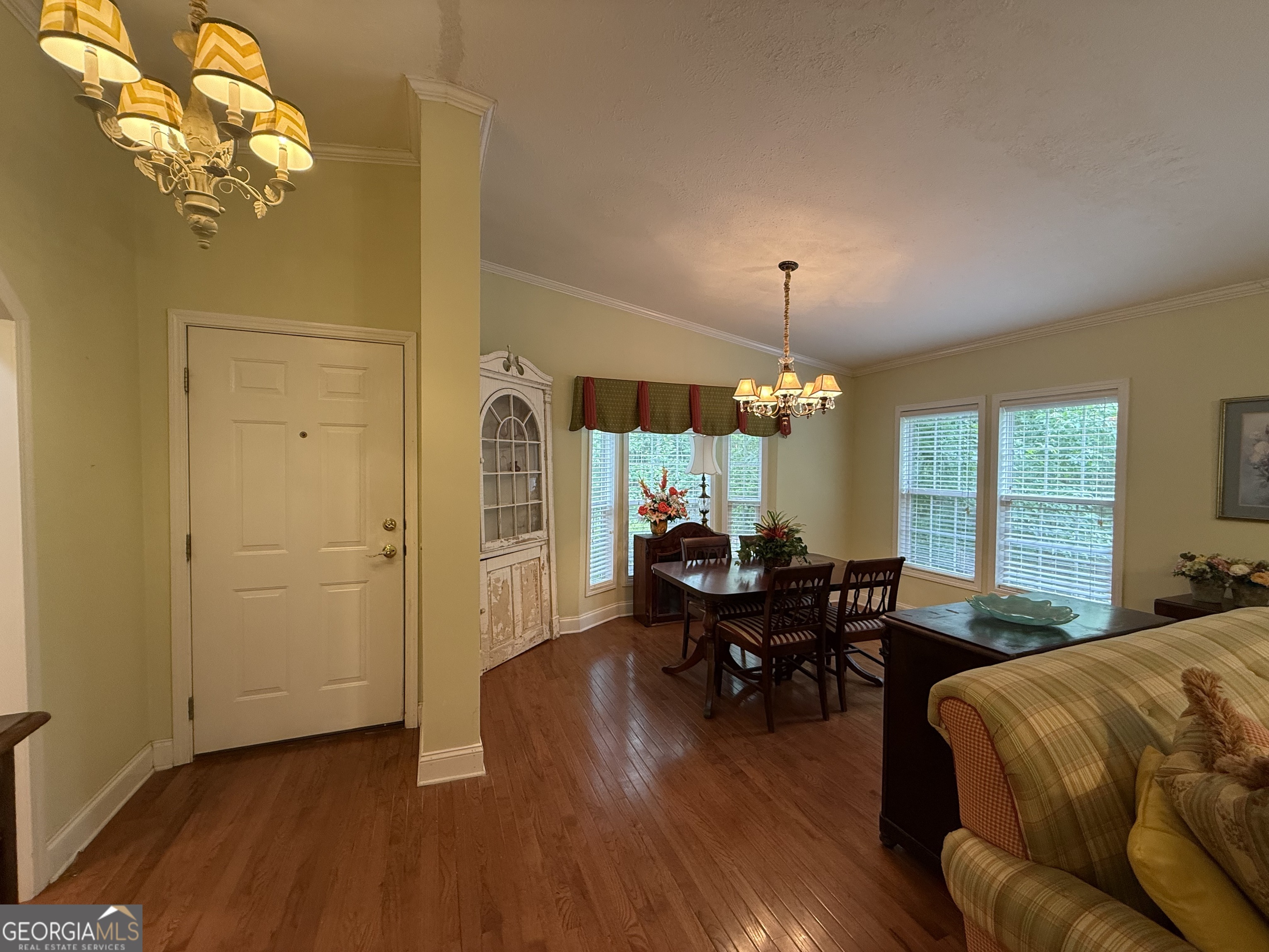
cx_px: 634
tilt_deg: -0.5
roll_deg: -0.3
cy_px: 476
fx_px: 513
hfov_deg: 102.1
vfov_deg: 85.7
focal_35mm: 14
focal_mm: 2.22
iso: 200
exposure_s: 1/60
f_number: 2.2
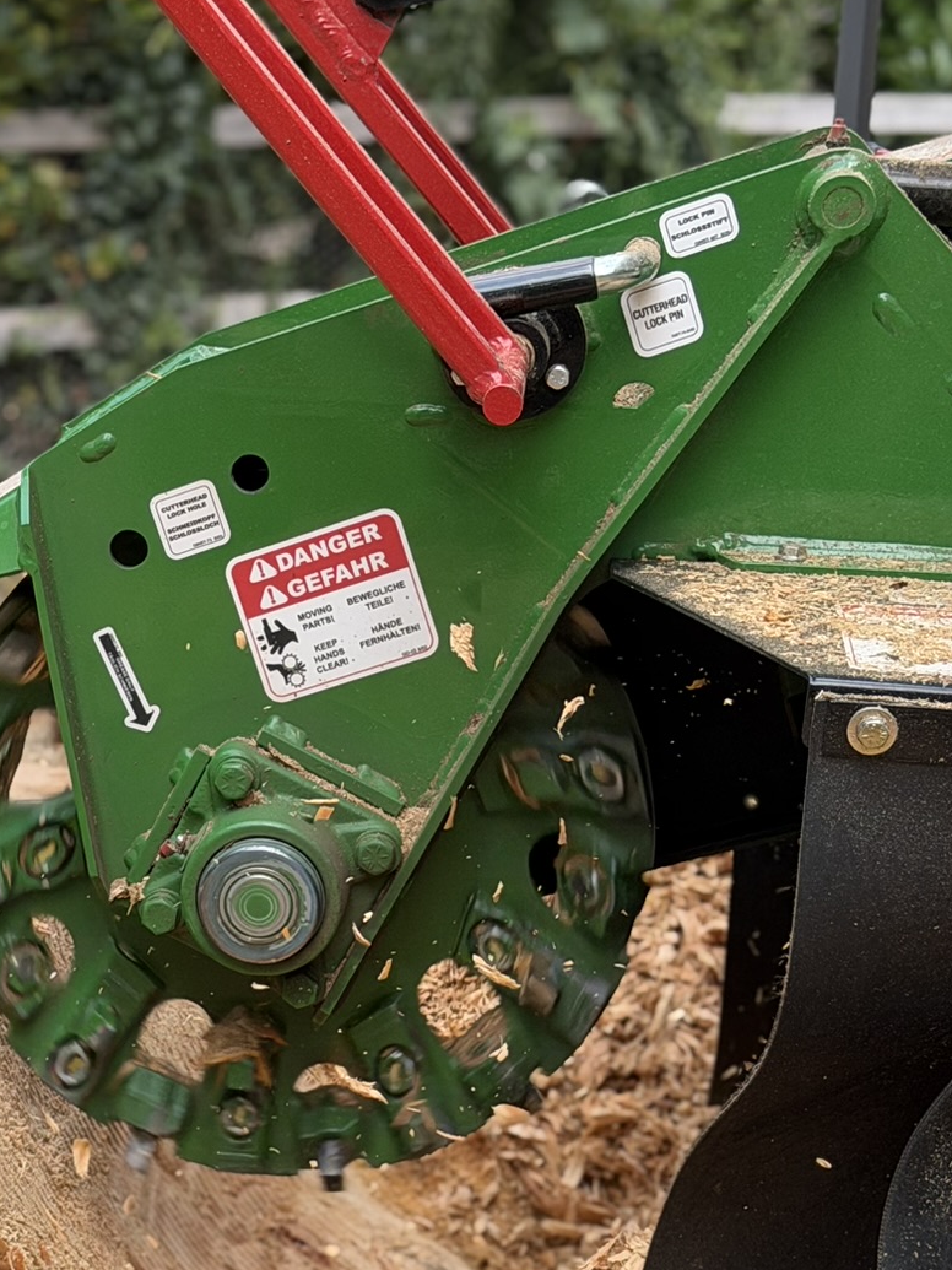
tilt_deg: -9.2
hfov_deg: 15.3
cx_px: 36
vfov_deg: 20.4
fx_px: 3484
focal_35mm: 95
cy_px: 1037
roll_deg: -3.6
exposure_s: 1/1330
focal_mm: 6.76
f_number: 1.78
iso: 64
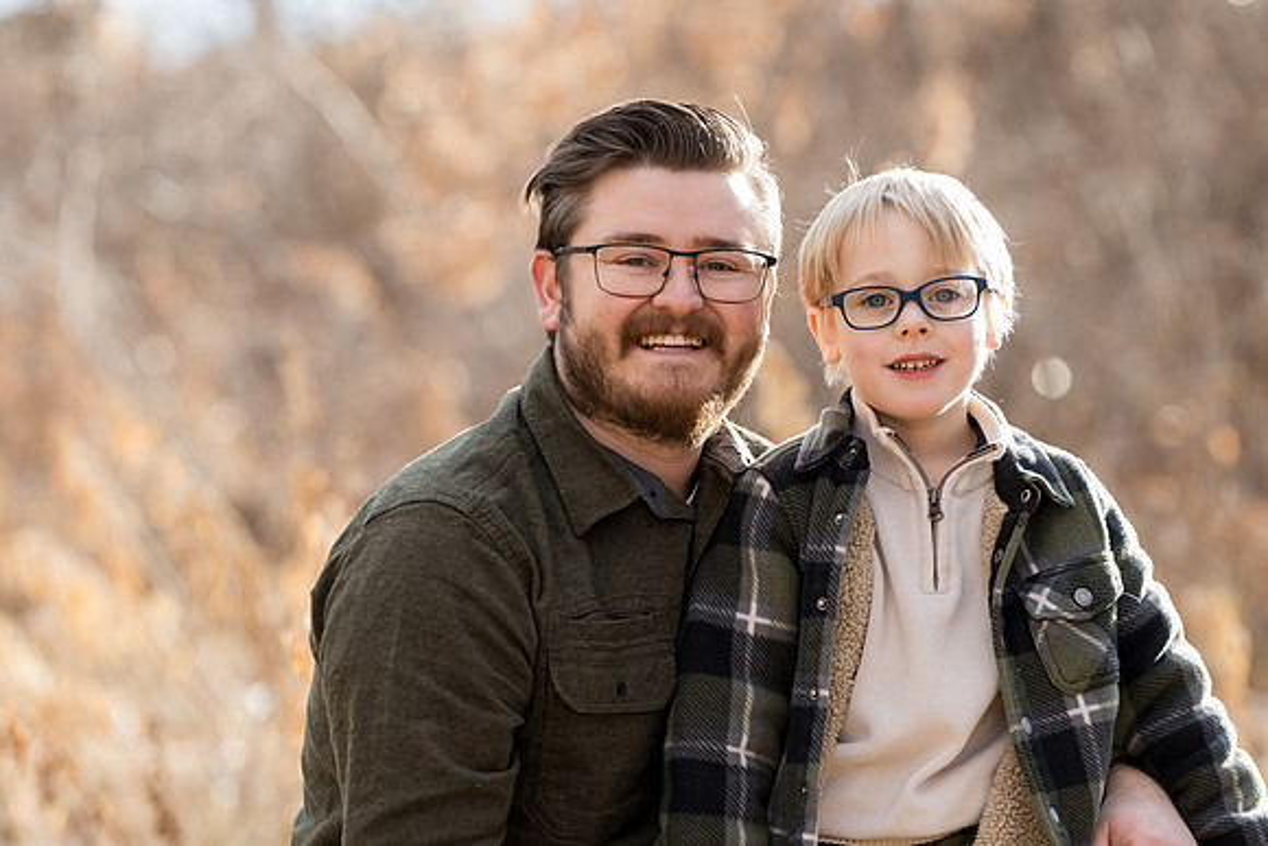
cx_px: 634
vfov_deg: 6.9
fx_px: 7046
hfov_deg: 10.3
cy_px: 423
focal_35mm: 200
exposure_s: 1/200
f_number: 5
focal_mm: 200
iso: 400
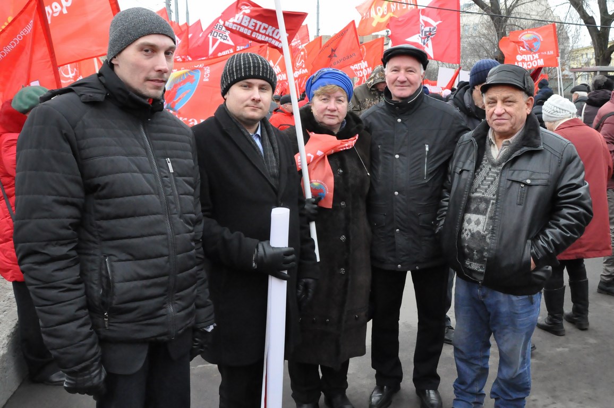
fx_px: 460
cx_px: 307
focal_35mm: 27
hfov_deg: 67.4
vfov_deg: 47.8
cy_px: 204
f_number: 6.3
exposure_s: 1/160
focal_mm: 18
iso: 3200
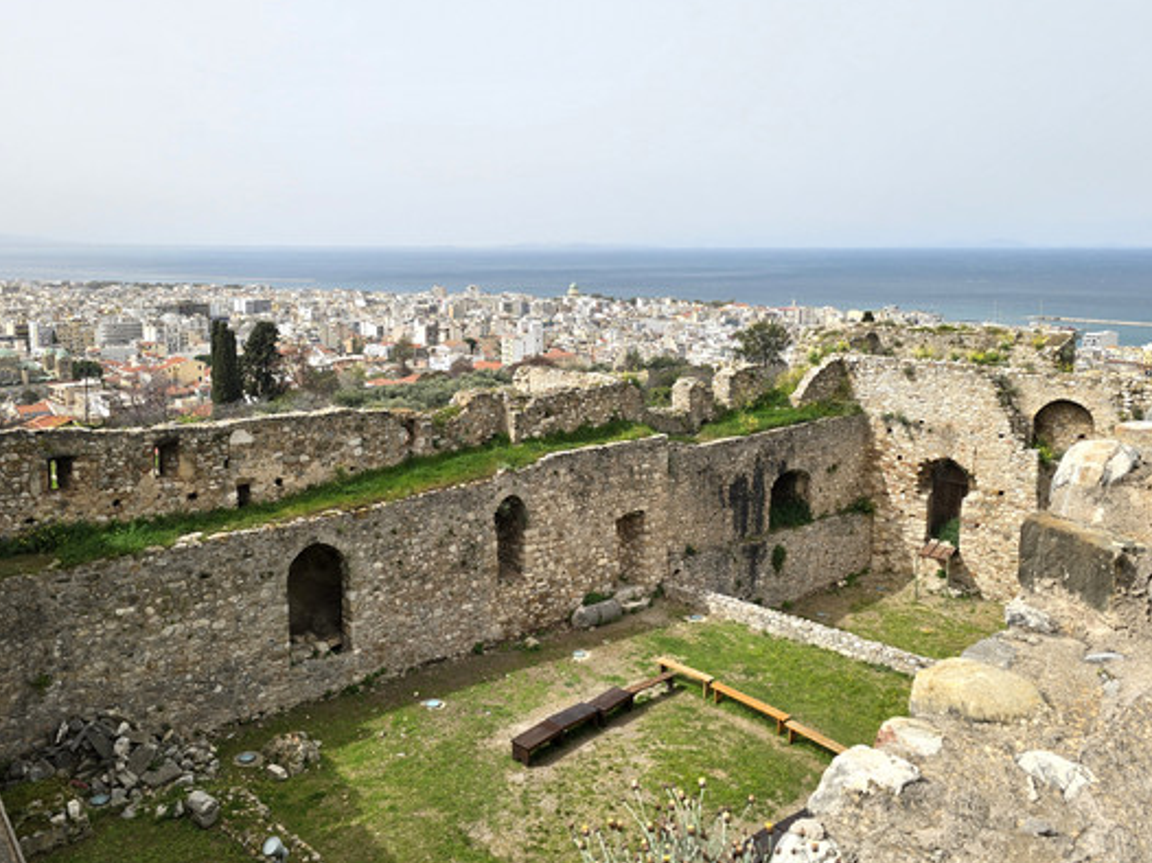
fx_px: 931
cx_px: 526
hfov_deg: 63.4
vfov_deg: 49.5
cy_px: 353
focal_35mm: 28
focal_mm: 6.3
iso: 12
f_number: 1.7
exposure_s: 1/717
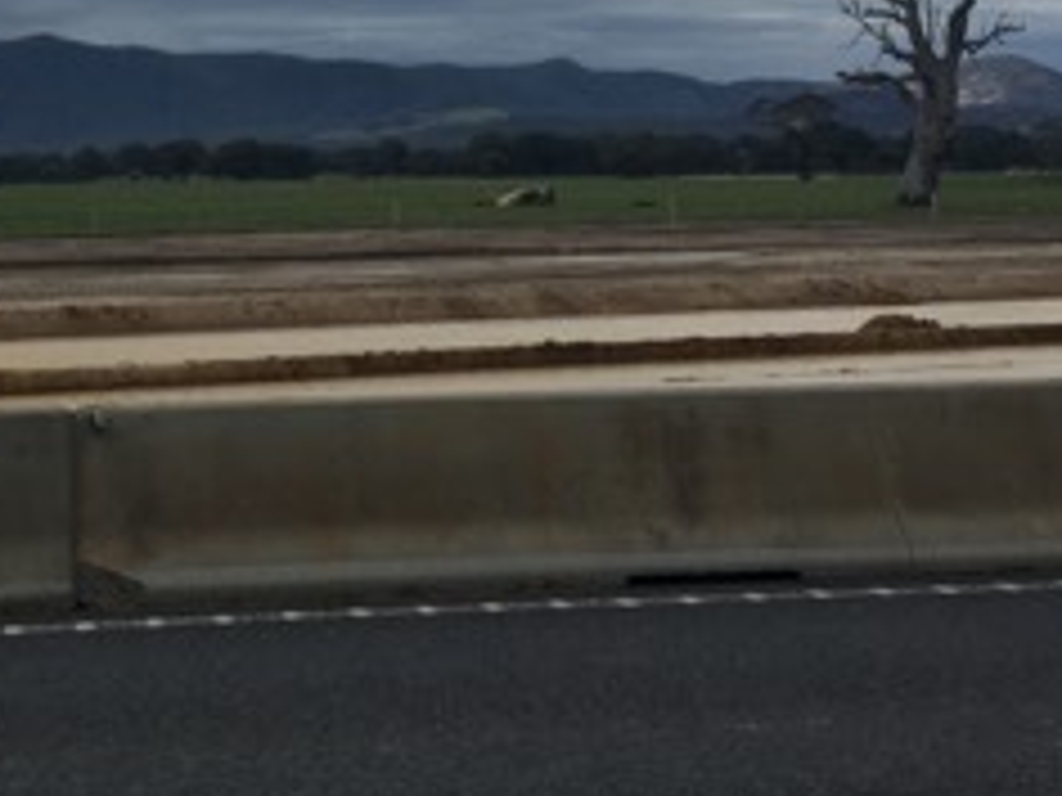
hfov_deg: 29.7
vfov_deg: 22.0
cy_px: -27
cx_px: 238
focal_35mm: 64
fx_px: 1963
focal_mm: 4.15
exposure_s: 1/3049
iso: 32
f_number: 2.2
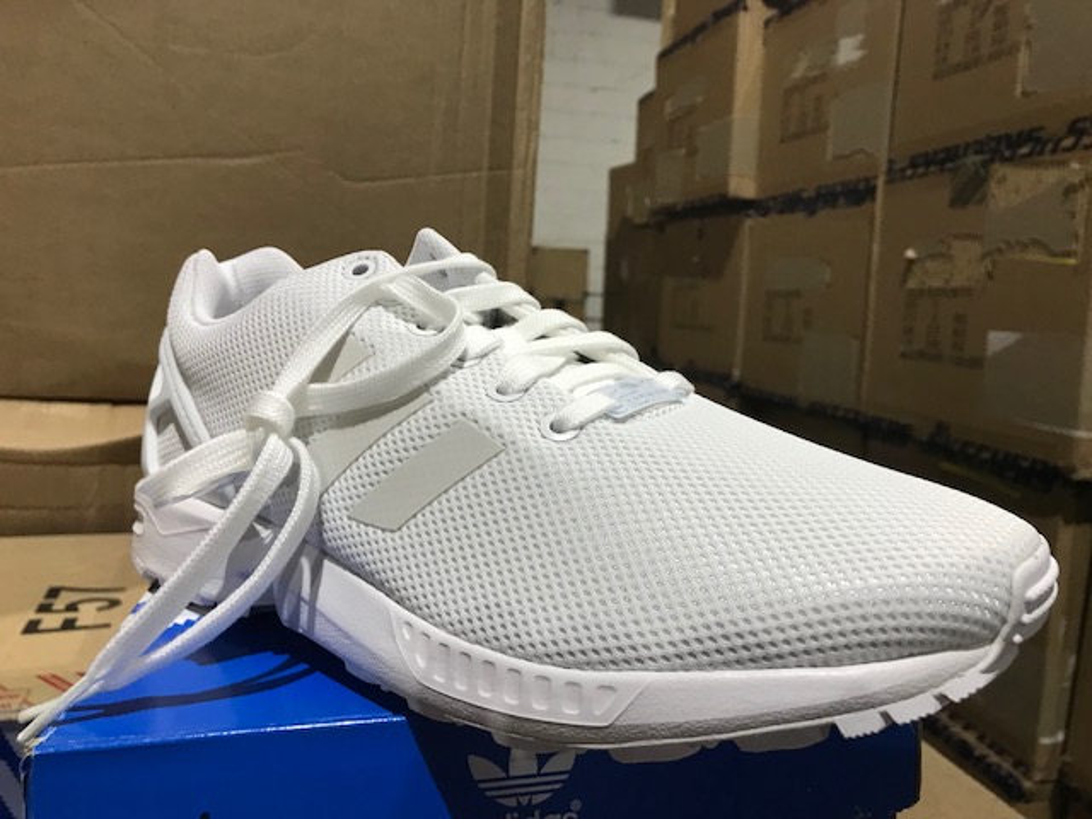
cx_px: 546
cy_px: 410
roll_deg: -2.9
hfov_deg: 63.4
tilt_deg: -6.5
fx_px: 883
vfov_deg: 49.7
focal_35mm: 28
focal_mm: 3.99
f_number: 1.8
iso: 40
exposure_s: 1/17
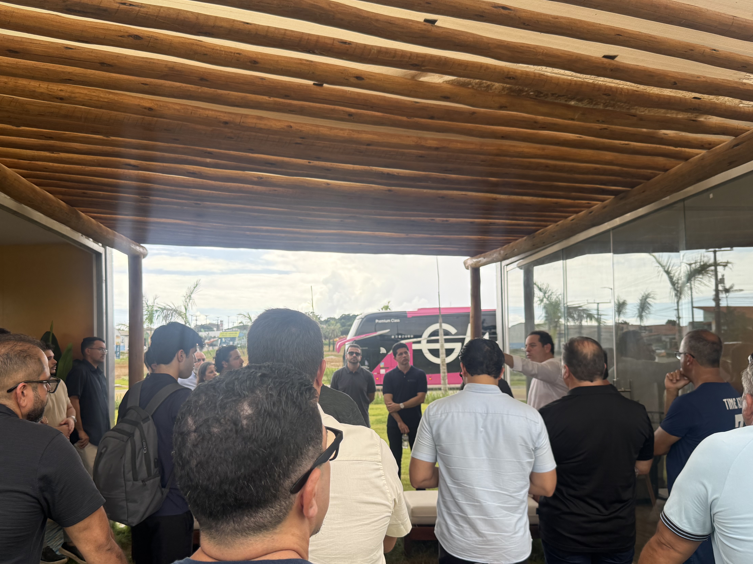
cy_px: 309
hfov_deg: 58.1
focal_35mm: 31
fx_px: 674
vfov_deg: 45.4
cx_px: 327
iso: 100
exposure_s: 1/722
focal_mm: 6.76
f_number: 1.78
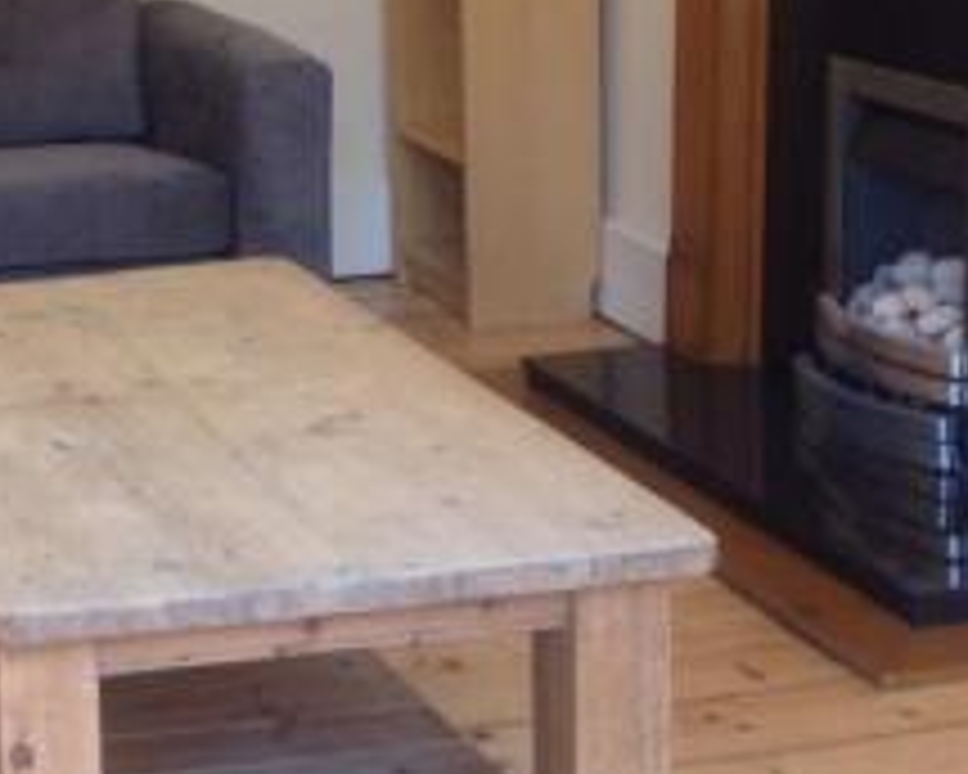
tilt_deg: -7.4
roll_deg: +0.9
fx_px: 2664
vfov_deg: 16.2
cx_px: -79
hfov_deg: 19.8
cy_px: 25
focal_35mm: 93
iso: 50
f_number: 2.4
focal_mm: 4.28
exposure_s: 1/17
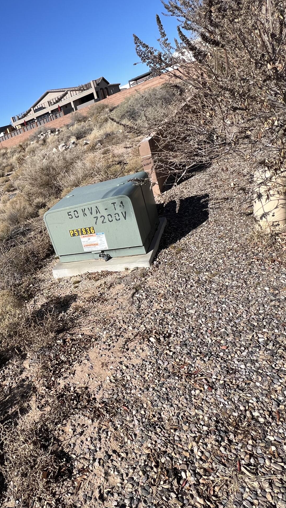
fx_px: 297
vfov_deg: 81.2
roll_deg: +20.8
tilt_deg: -17.8
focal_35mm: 22
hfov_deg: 46.3
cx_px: 27
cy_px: 253
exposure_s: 1/1845
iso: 32
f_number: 1.8
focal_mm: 1.57
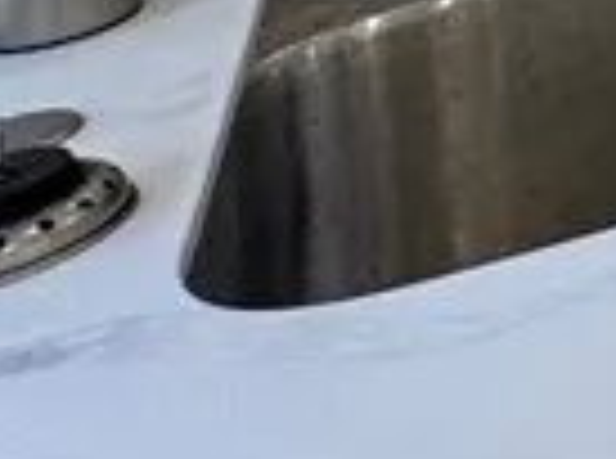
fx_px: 1864
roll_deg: -0.6
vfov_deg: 10.1
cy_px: -950
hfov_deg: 10.0
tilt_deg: -0.1
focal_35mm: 105
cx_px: 2082
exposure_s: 1/120
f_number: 2.2
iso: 125
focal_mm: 2.22
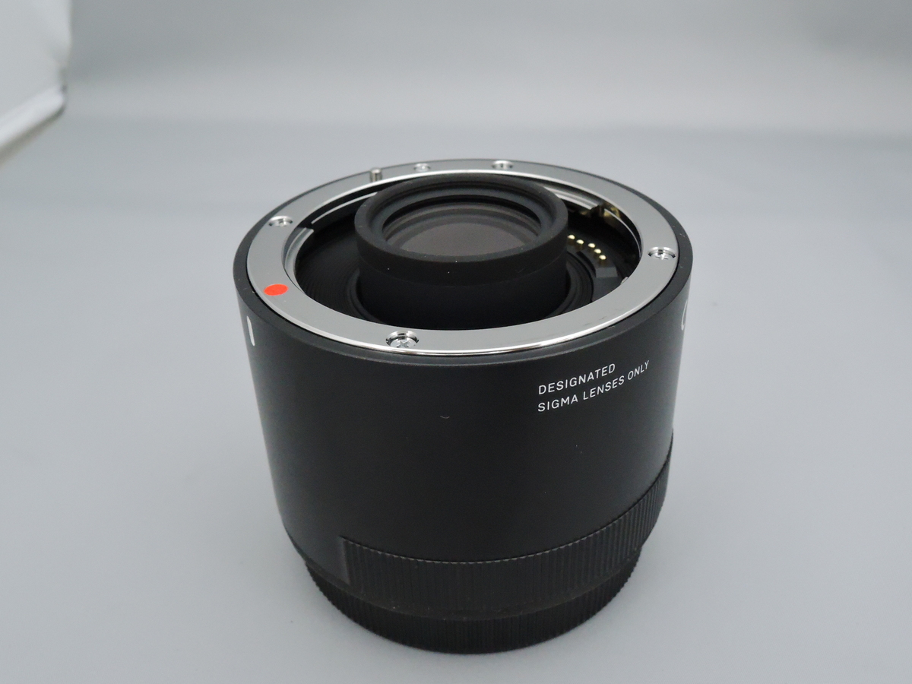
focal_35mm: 35
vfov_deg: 40.7
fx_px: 922
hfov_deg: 52.6
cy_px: 342
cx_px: 456
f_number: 5.6
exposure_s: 1/125
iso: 1600
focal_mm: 7.5
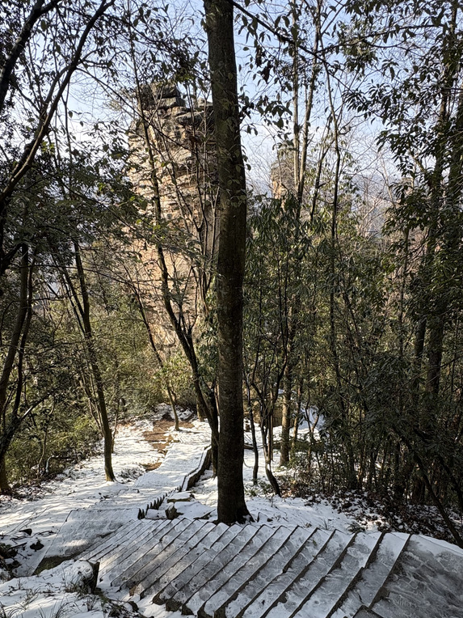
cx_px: 240
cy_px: 361
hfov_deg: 61.1
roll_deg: +0.0
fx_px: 392
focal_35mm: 22
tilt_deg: -19.4
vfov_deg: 75.8
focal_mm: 2.22
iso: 64
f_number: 2.2
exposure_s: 1/430
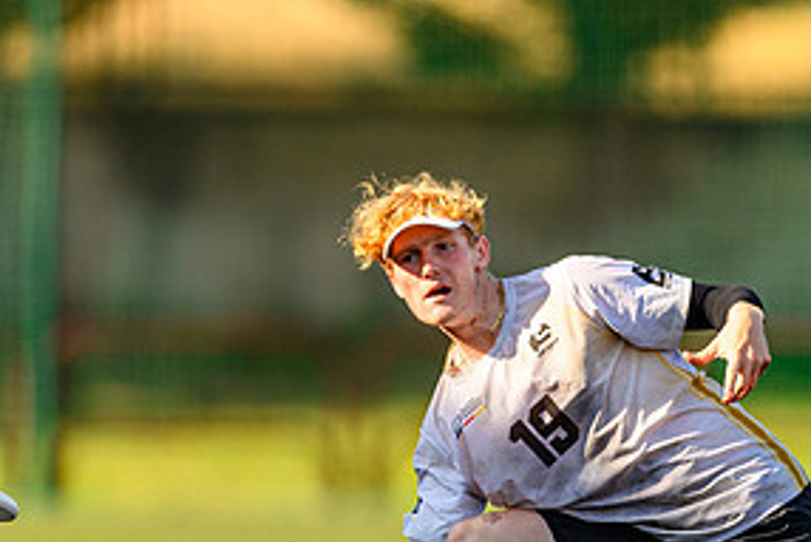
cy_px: 393
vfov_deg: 1.5
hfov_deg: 2.2
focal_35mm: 943
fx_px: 21253
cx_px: 543
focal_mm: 400
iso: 140
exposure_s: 1/1250
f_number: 3.2
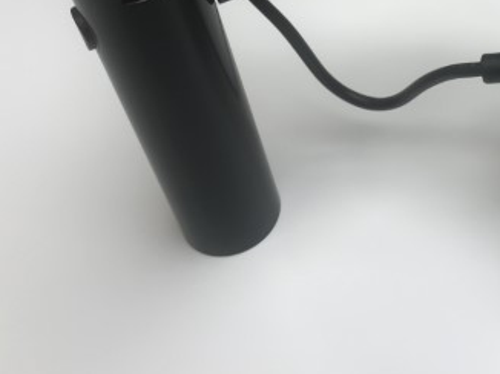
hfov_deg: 34.0
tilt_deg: -39.4
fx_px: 794
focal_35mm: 55
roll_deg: +8.4
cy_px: 15
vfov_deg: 25.4
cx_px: 391
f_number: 1.8
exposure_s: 1/100
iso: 25
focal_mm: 3.99
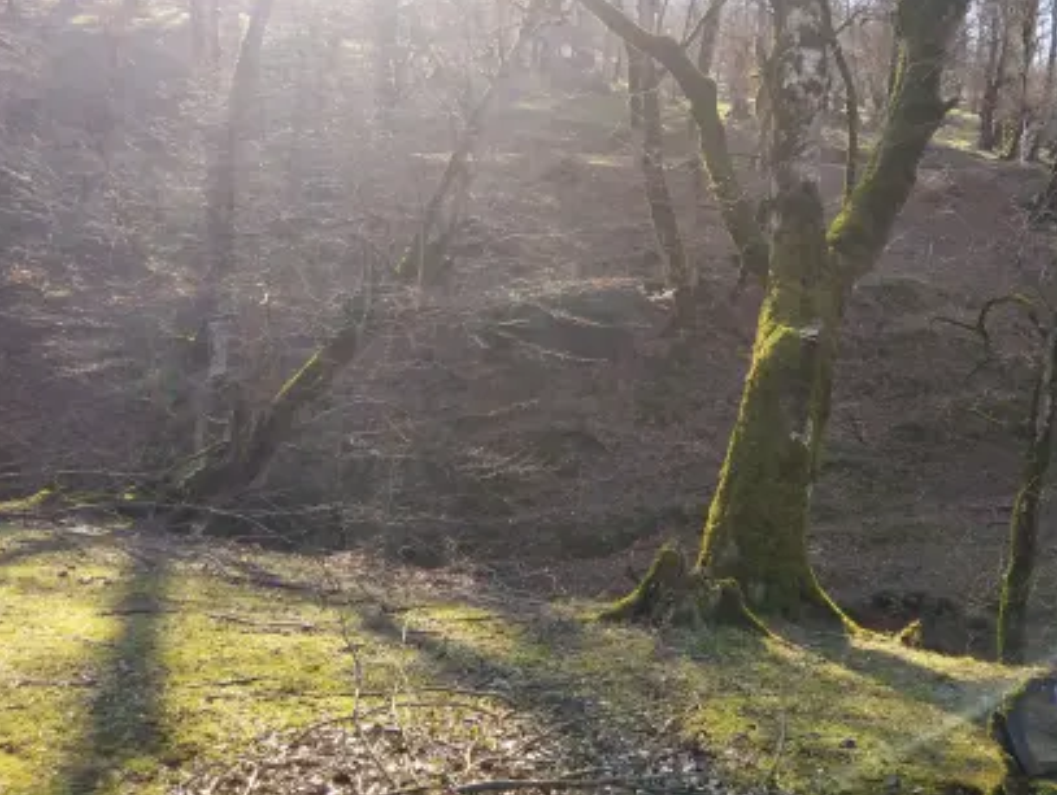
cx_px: 721
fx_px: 1100
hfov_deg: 50.2
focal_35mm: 36
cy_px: 264
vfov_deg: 39.2
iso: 100
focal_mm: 3.59
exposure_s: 1/350
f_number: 1.8
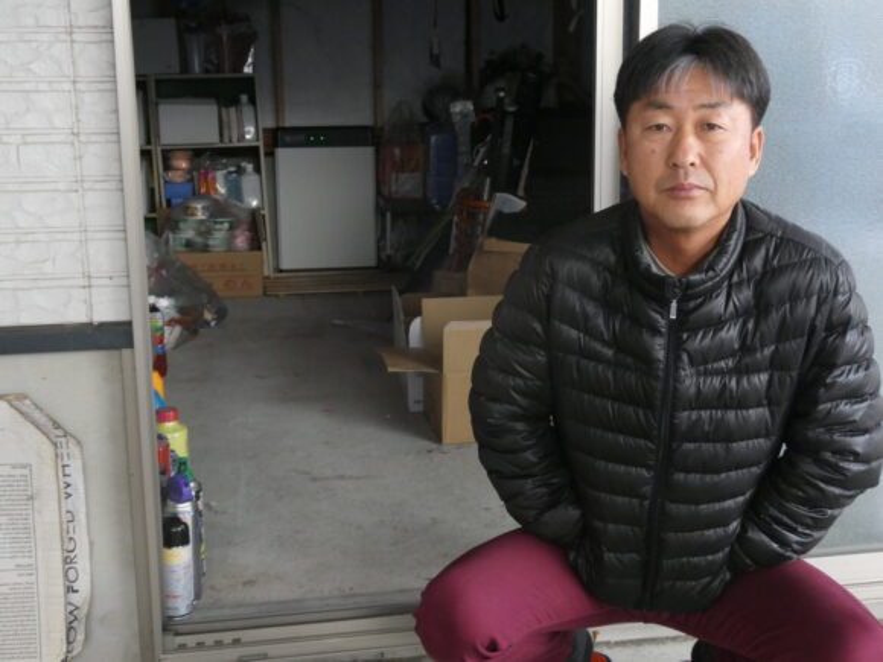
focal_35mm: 47
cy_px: 331
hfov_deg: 40.4
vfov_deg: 30.9
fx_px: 1199
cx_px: 442
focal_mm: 8.4
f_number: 4
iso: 400
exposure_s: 1/80
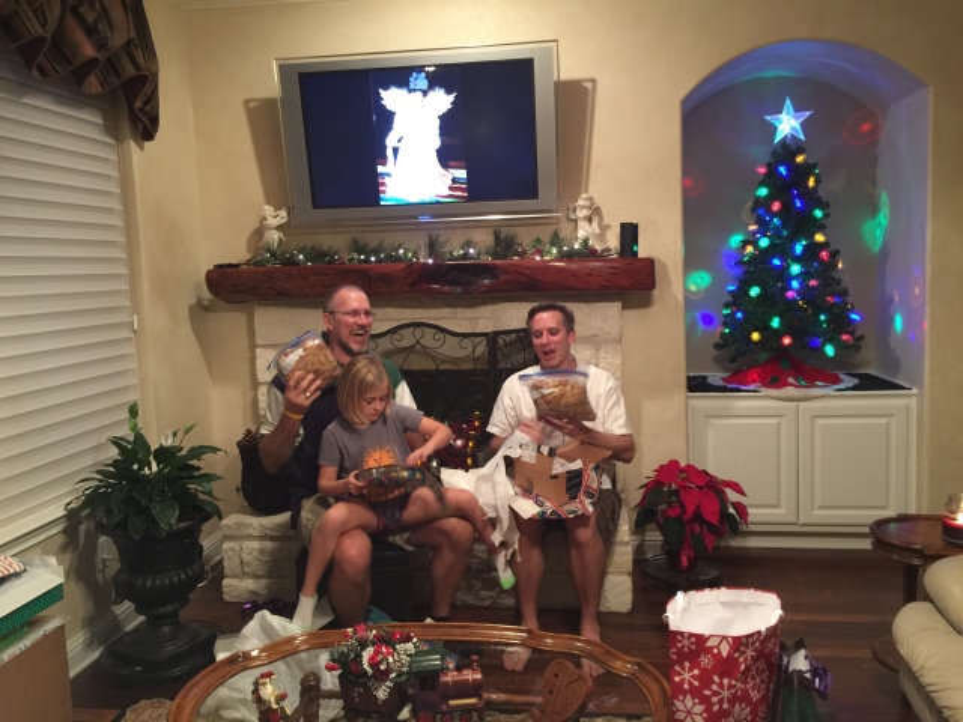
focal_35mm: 29
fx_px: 807
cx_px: 482
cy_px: 361
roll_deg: +1.6
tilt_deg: -5.9
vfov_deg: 48.2
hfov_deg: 61.7
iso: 64
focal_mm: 4.15
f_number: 2.2
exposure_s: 1/4
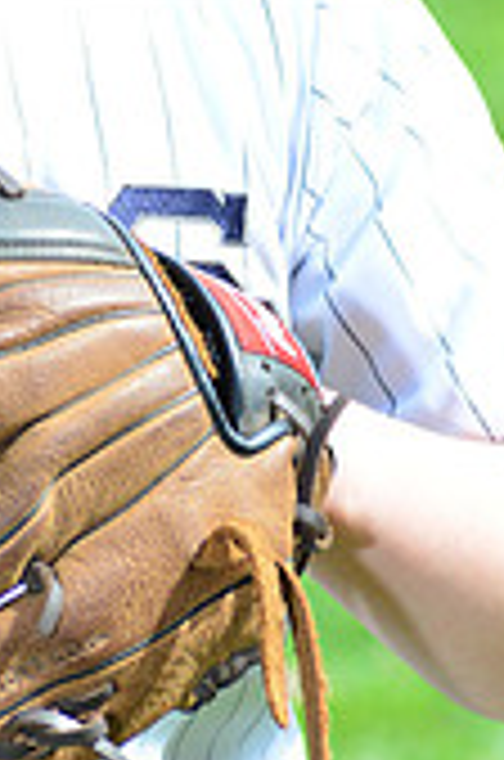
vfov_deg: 3.5
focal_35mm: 585
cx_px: -115
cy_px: -162
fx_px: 12335
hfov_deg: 2.3
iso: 200
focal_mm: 170
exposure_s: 1/200
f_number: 8
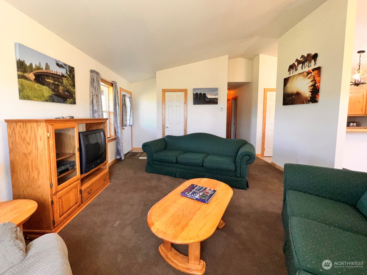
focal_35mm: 14
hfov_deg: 102.0
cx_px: 173
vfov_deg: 85.5
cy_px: 128
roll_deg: -0.3
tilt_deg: -4.6
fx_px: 148
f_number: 1.8
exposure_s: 1/120
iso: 100
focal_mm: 1.57
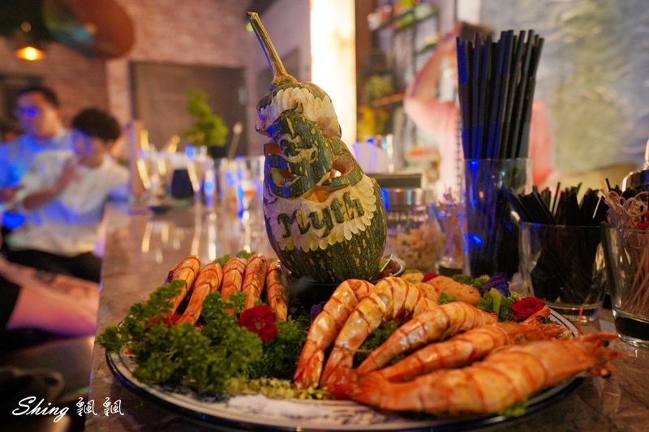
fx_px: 469
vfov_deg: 49.5
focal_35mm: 26
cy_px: 216
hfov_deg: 69.4
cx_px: 324
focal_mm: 26
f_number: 4
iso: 2500
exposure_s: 1/15
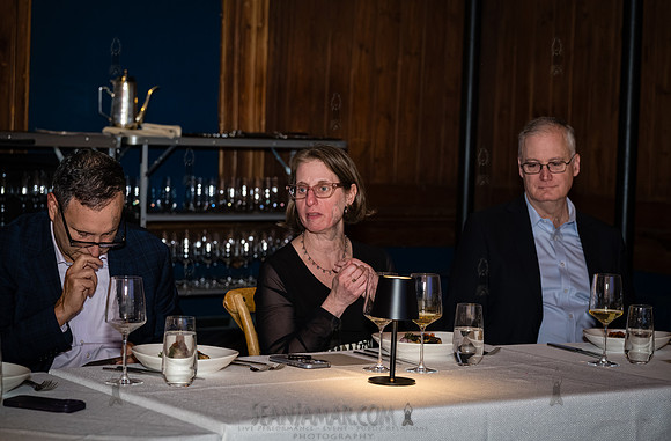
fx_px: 1573
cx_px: 358
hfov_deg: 24.1
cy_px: 202
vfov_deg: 16.0
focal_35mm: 85
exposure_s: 1/200
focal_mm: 79
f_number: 4
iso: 4000
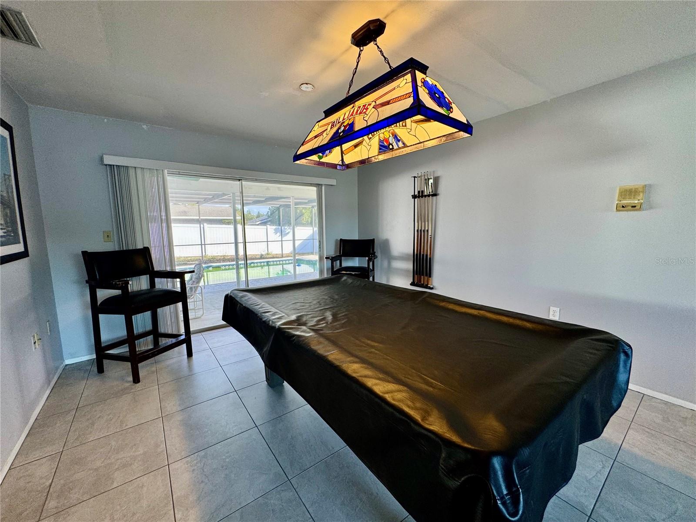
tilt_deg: -6.9
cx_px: 348
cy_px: 261
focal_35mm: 14
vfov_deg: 85.7
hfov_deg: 102.1
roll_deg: +0.8
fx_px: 281
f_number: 2.2
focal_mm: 2.22
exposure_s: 1/120
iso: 80
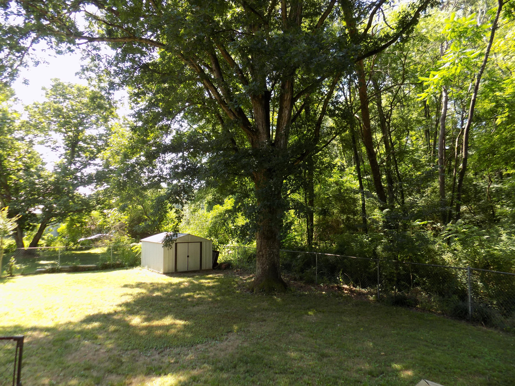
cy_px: 193
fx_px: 342
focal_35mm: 23
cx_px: 258
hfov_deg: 73.9
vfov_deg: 58.9
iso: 80
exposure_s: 1/125
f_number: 3.1
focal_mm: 4
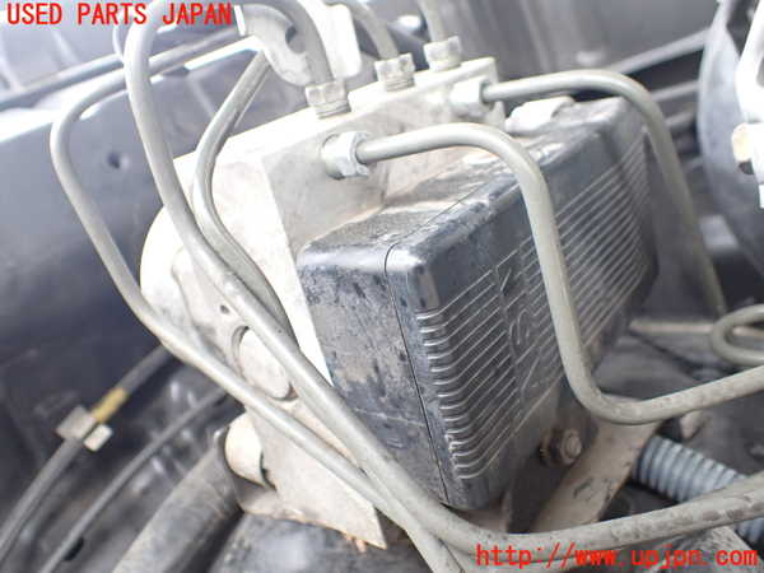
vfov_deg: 46.8
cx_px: 382
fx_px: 662
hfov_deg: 60.0
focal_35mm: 30
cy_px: 286
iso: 250
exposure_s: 1/125
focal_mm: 5.4
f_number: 2.3
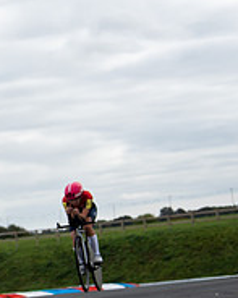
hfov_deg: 6.9
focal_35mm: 209
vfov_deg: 9.2
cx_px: -353
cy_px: 256
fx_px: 1842
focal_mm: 46
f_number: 3.5
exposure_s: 1/1000
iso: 100
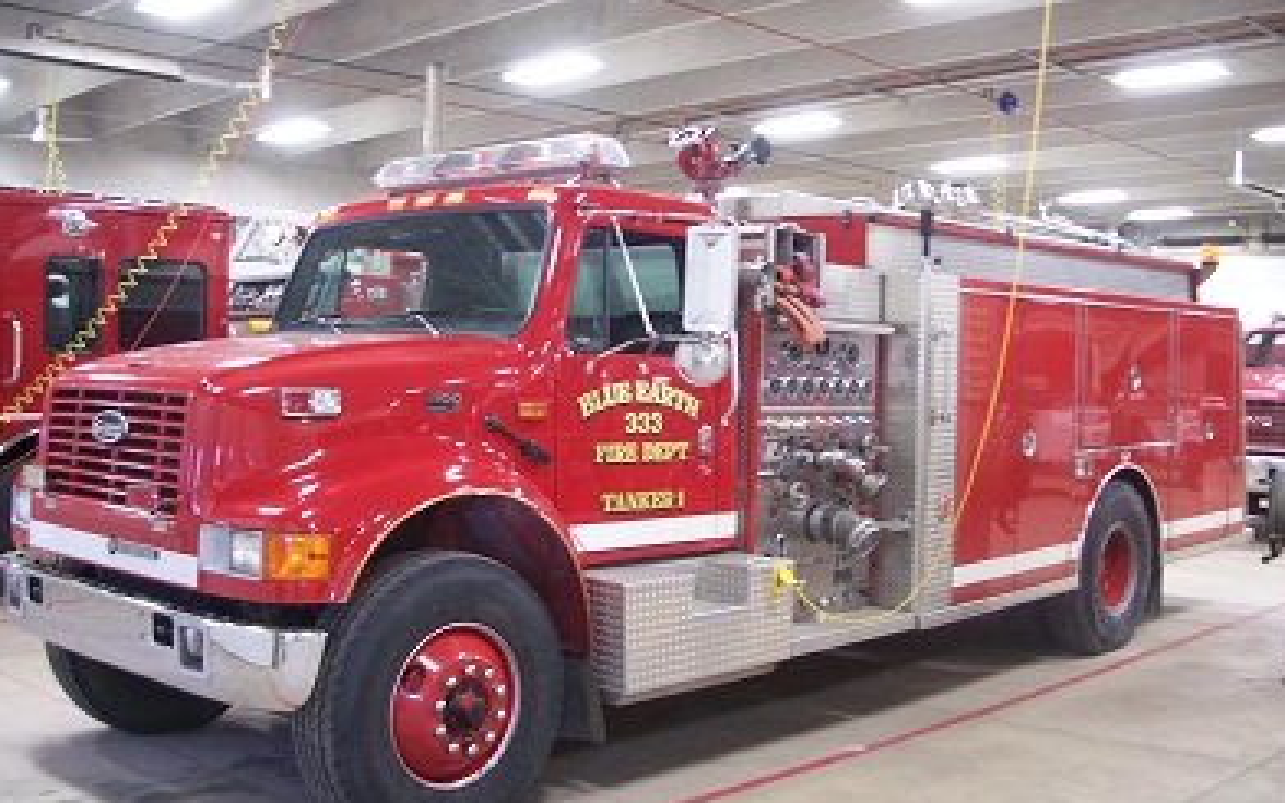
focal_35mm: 40
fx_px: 1401
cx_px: 642
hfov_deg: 49.3
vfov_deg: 32.0
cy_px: 433
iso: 200
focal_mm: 7.8
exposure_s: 1/10
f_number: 2.8
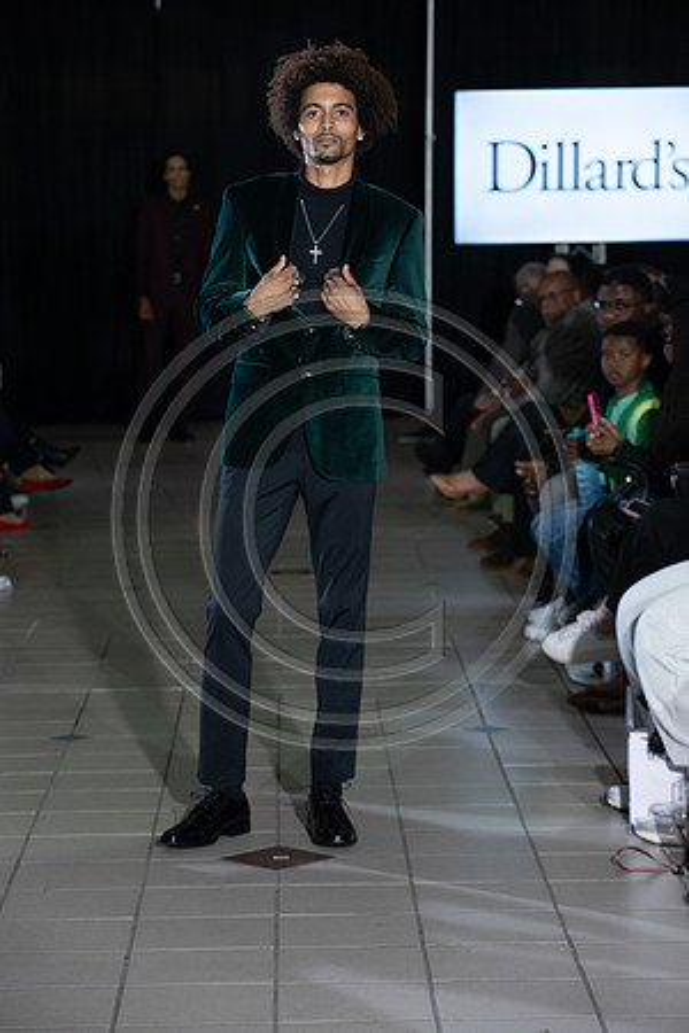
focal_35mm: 110
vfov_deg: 18.6
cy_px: 516
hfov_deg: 12.5
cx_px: 344
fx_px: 3158
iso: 1250
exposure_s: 1/160
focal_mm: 110
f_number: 5
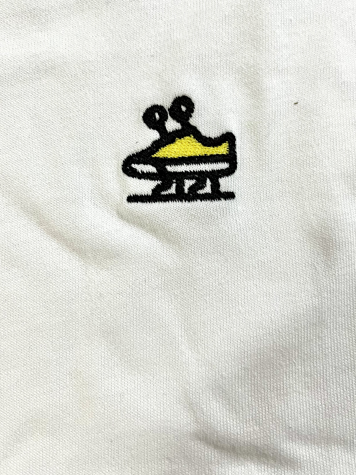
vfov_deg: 56.4
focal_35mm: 32
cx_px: 191
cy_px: 191
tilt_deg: -83.9
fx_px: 439
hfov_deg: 44.1
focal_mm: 5.1
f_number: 1.6
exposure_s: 1/50
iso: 100
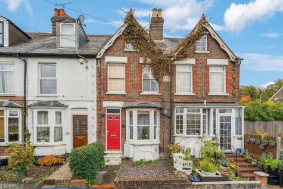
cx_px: 142
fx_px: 126
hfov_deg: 96.7
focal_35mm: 16
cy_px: 94
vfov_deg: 73.8
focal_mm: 16
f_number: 5.6
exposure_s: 1/250
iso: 320
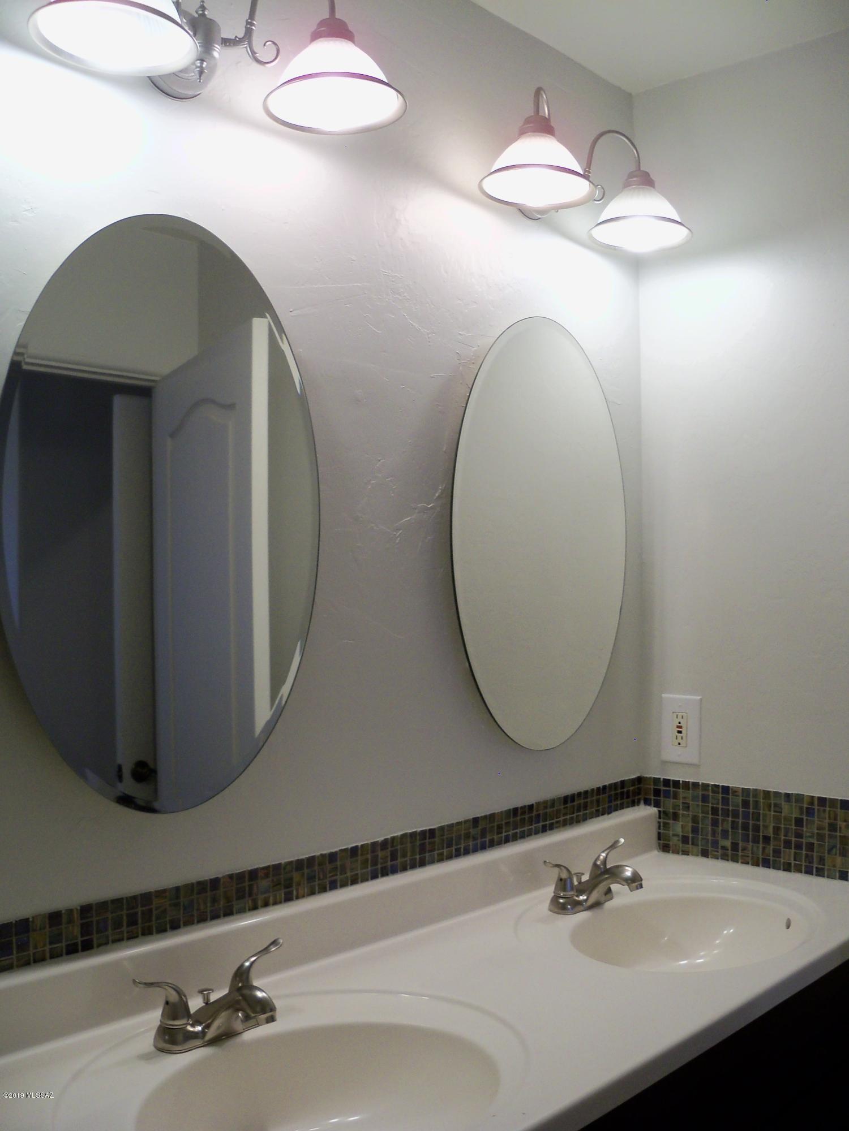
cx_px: 424
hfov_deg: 40.7
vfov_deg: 52.6
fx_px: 1145
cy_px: 566
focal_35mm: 35
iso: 200
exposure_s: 1/40
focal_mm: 6.2
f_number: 3.5
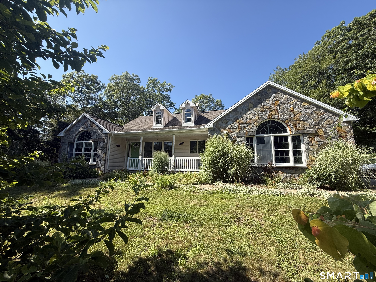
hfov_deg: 102.1
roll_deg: -0.7
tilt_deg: +9.6
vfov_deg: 85.7
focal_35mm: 14
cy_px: 141
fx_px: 152
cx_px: 188
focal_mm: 2.22
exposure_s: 1/820
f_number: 2.2
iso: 50
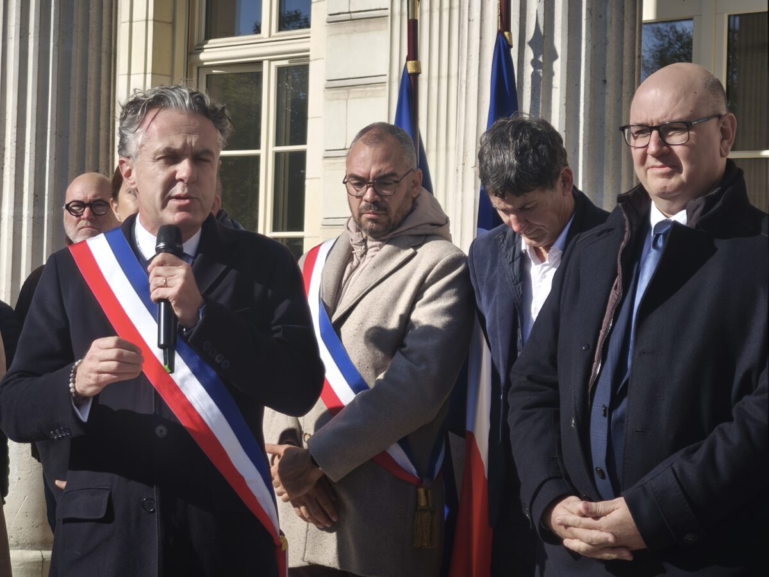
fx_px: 2199
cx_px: 384
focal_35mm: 99
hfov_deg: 19.8
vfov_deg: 14.9
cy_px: 288
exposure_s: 1/786
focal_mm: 7.1
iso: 50
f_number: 1.9
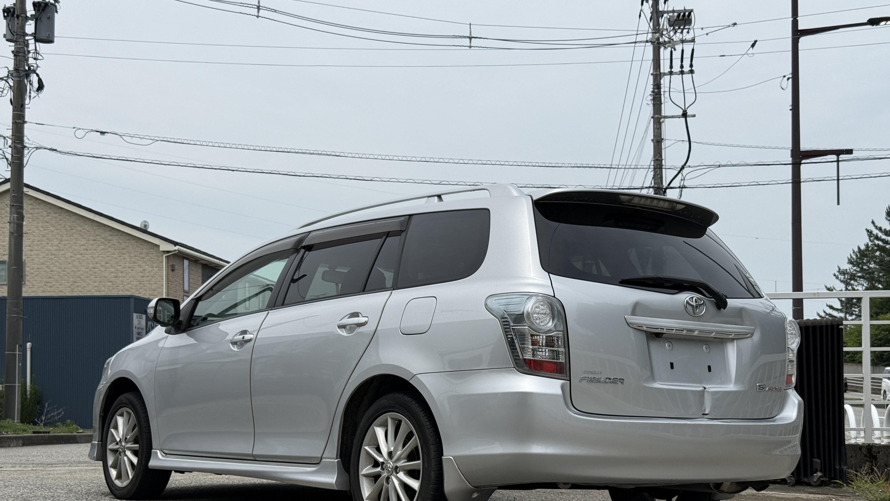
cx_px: 447
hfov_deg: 39.2
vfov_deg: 22.5
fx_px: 1251
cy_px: 333
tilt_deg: +2.9
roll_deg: +0.3
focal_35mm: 53
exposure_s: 1/7874
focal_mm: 6.76
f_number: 1.78
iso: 64
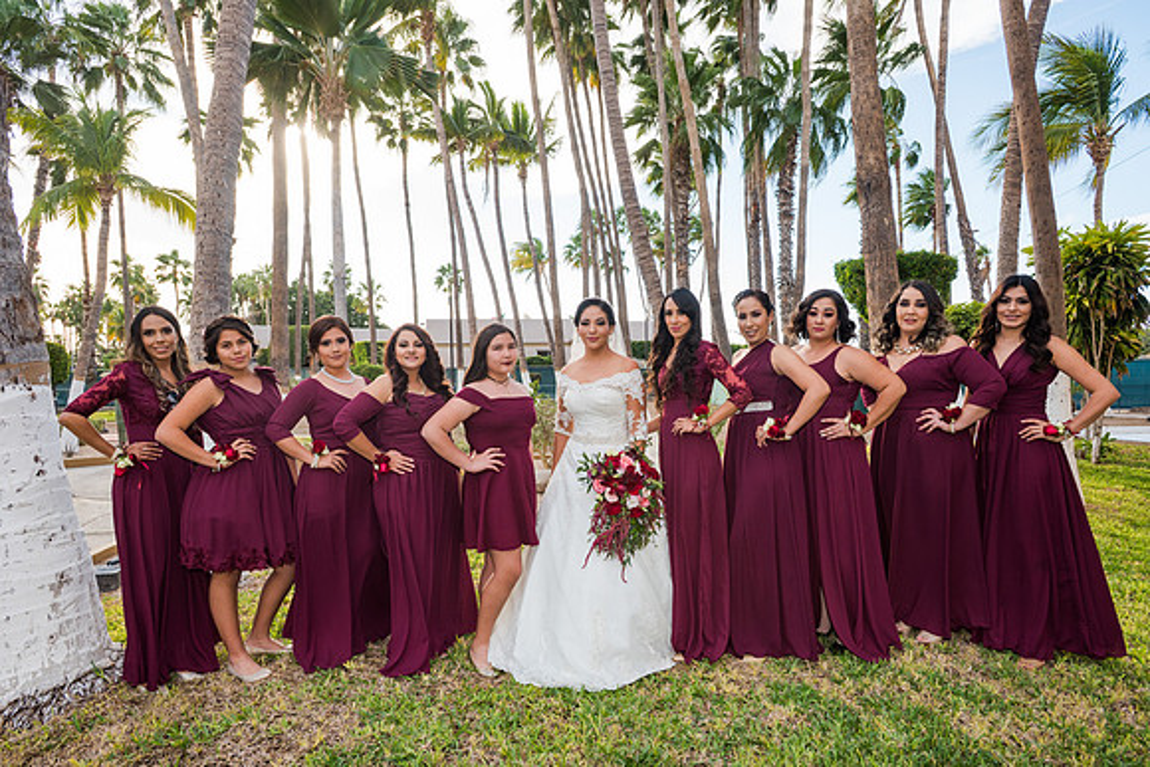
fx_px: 703
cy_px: 384
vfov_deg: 57.3
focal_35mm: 22
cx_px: 575
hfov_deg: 78.6
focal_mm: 22
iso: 320
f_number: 5
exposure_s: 1/250
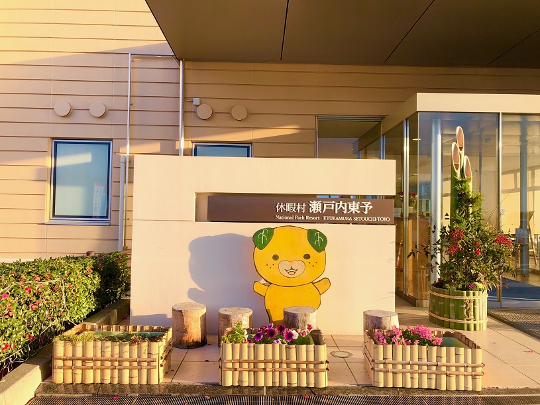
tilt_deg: +1.7
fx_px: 437
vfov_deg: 49.7
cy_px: 202
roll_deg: -1.3
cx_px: 270
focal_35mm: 28
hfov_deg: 63.5
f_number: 1.8
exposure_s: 1/316
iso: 20
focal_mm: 4
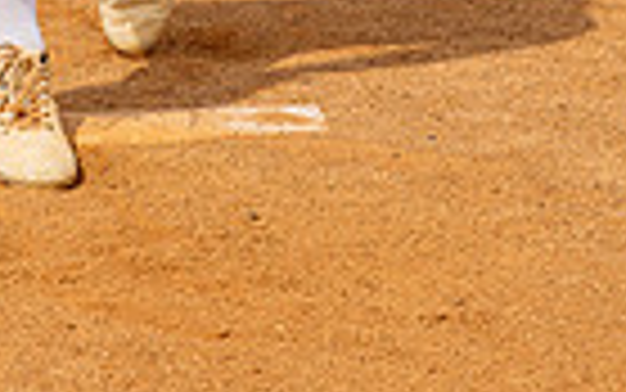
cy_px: -491
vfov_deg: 5.9
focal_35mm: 215
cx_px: -5
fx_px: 3669
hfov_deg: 9.7
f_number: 9
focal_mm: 65
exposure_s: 1/640
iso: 100
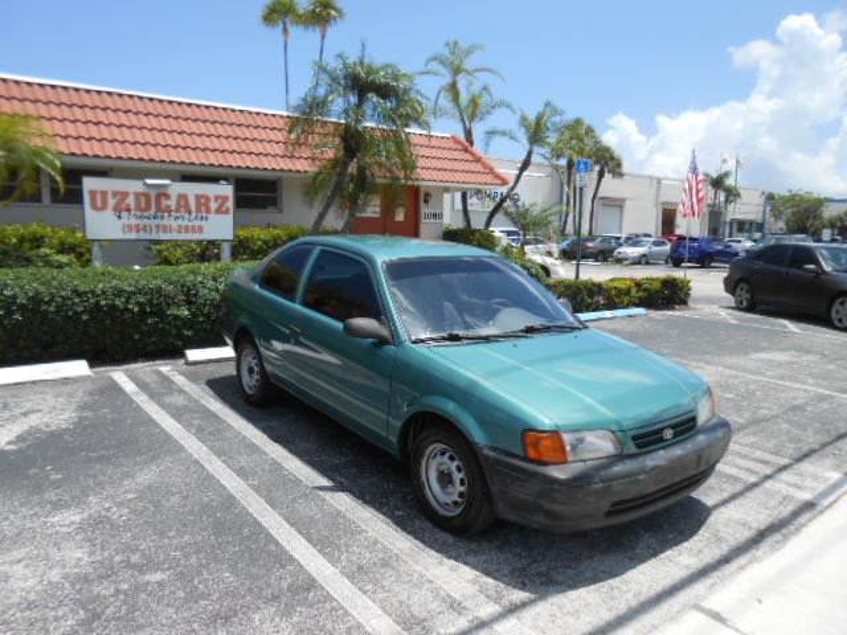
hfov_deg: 67.3
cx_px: 424
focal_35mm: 26
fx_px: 636
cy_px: 318
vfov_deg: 53.1
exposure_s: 1/800
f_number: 3.5
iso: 80
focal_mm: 4.6
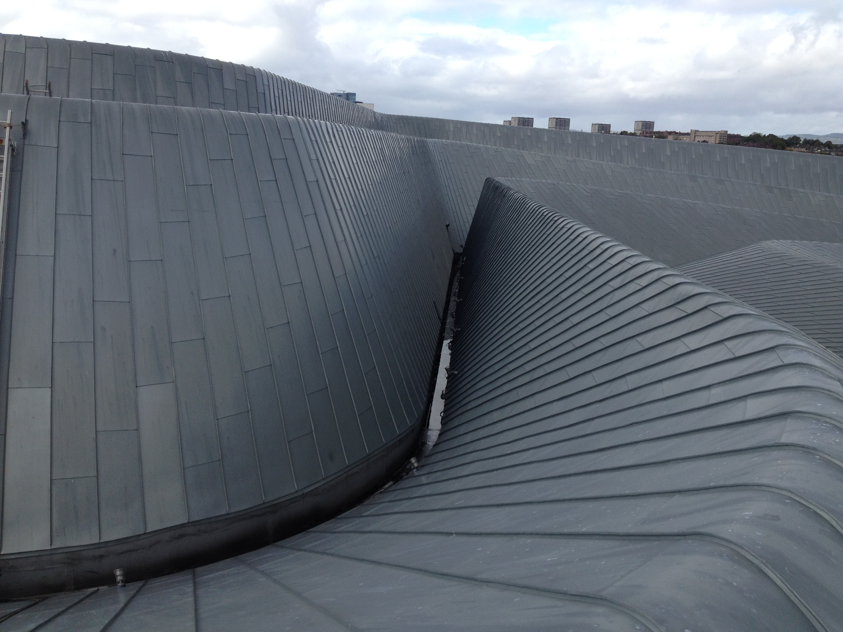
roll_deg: -0.6
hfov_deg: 52.6
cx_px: 422
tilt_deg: -10.5
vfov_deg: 40.7
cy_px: 316
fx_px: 852
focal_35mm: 35
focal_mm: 4.28
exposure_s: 1/812
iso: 50
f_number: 2.4
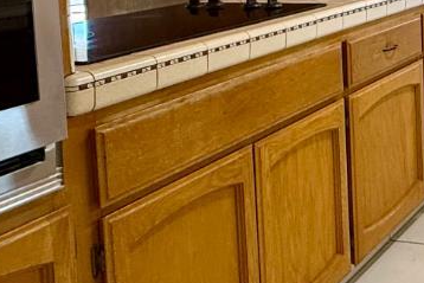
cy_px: -37
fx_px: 719
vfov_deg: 21.1
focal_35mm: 61
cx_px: 512
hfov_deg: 28.5
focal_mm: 2.22
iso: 250
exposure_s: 1/120
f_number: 2.2
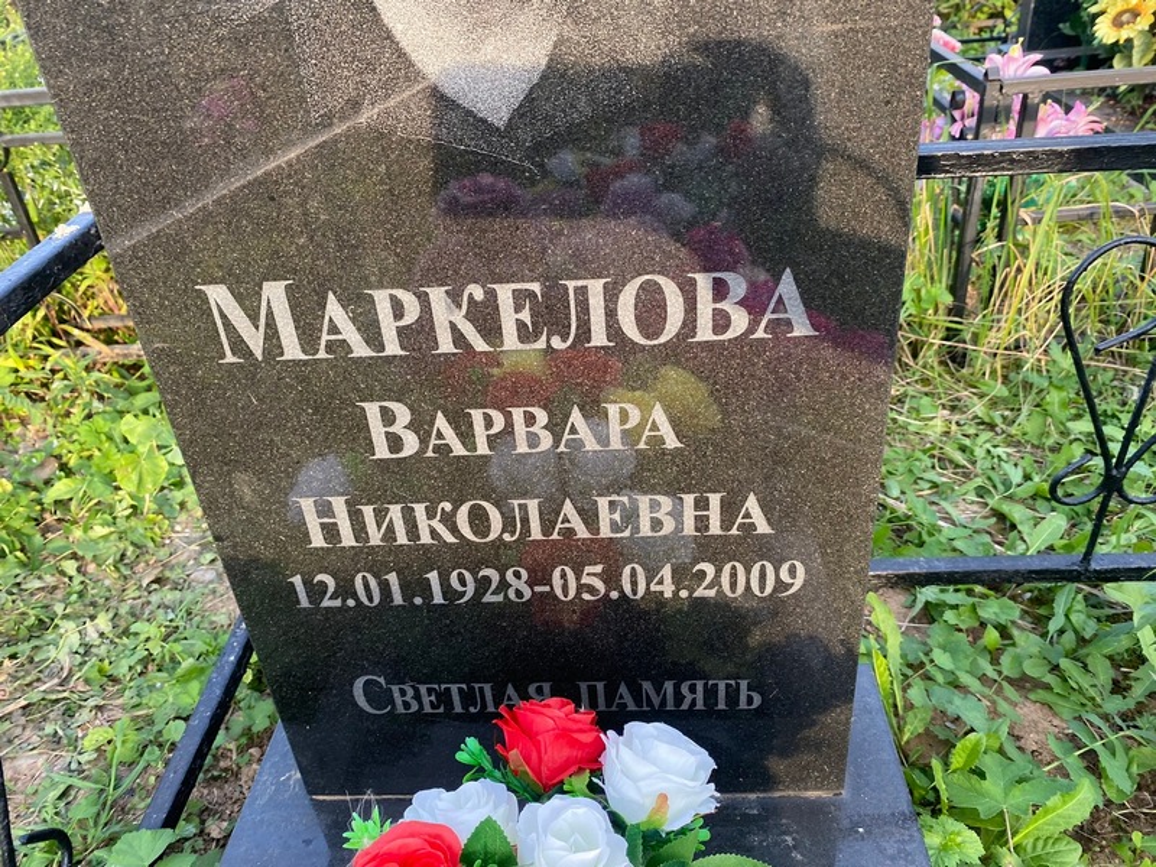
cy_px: 434
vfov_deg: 53.1
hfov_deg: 67.3
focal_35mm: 26
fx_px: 868
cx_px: 578
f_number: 1.8
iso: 32
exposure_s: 1/142
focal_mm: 4.25
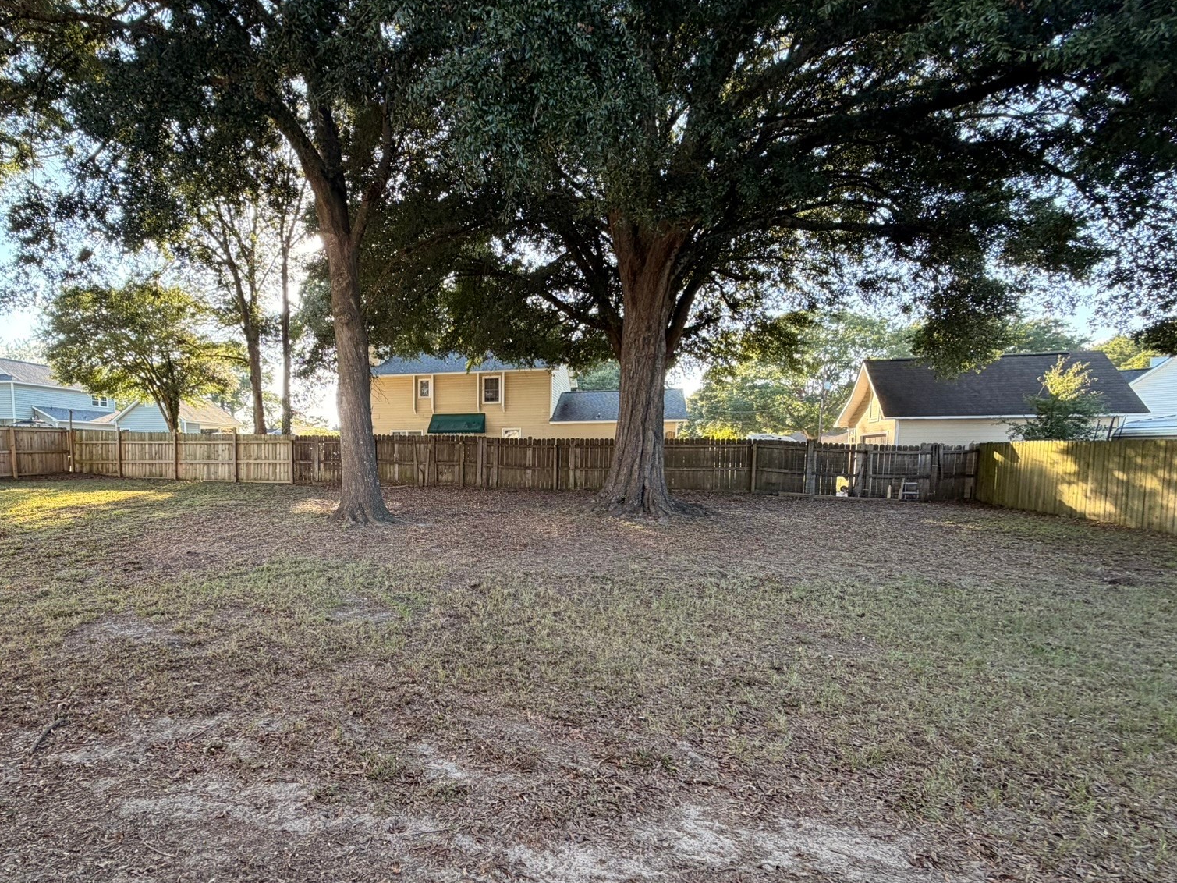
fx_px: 646
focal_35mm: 19
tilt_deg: -5.0
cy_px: 508
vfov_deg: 68.3
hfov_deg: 83.1
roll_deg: +0.4
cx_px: 443
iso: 64
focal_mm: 2.22
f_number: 2.2
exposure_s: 1/121
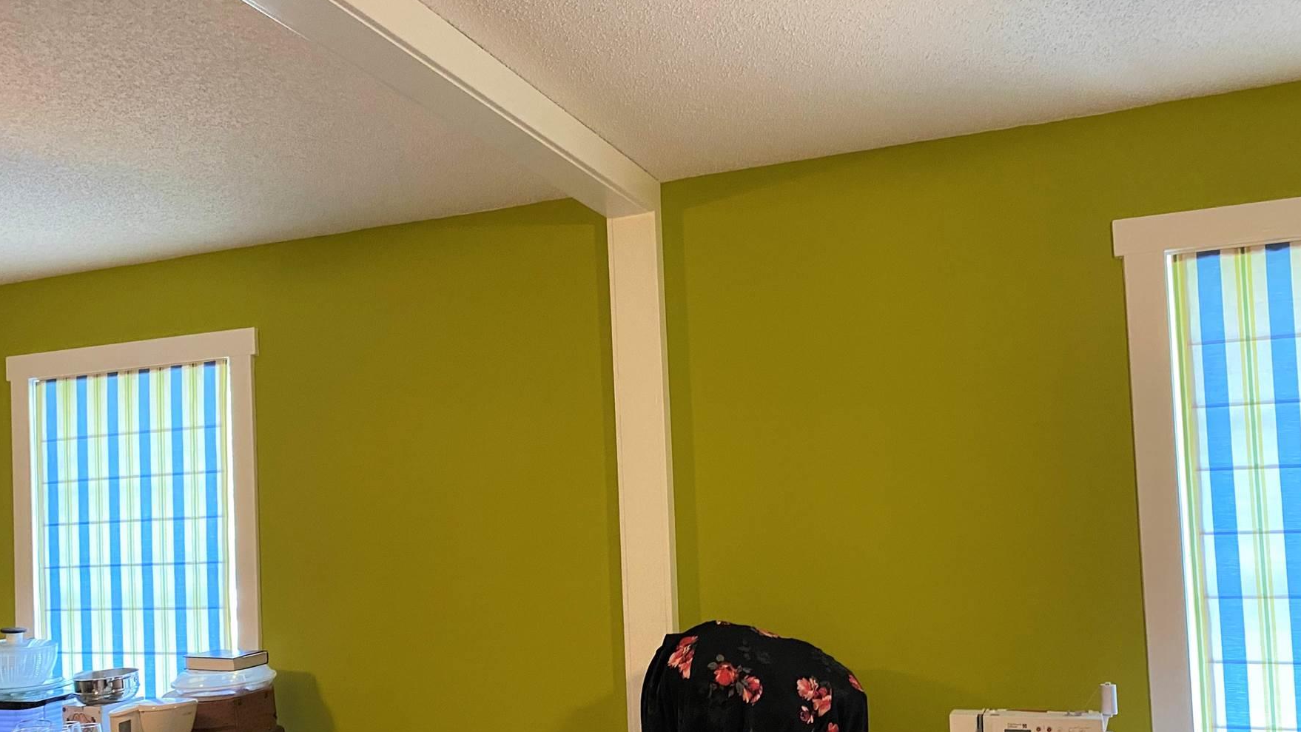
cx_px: 601
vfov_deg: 35.3
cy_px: 480
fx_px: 1138
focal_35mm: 33
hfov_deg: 59.4
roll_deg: +2.1
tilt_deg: +2.2
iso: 400
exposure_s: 1/60
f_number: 1.8
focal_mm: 4.25
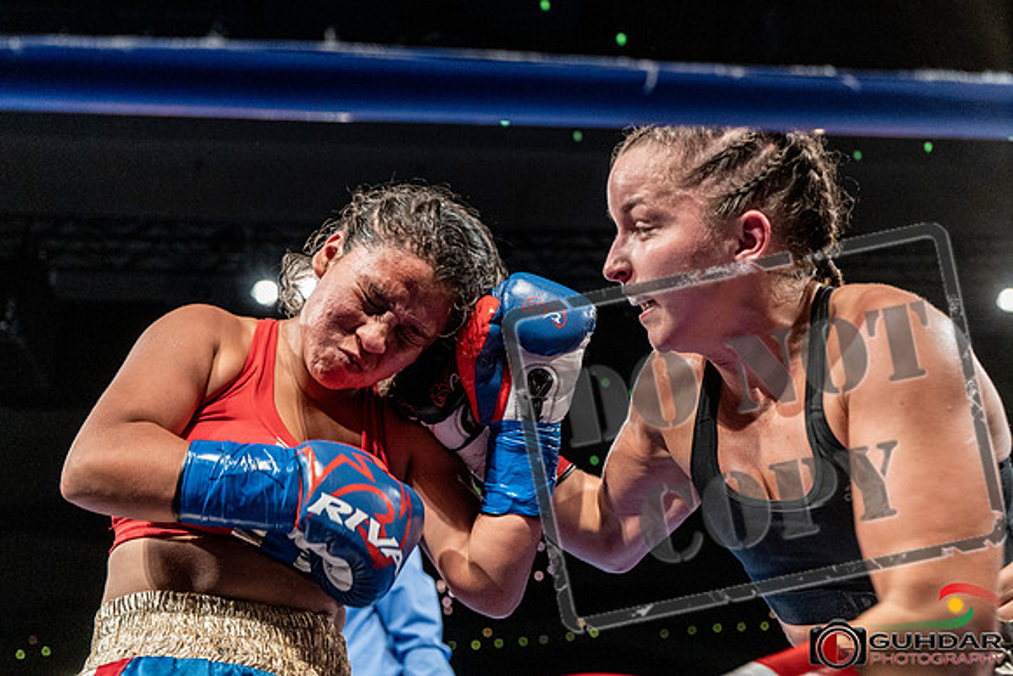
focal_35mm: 38
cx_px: 506
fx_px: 1069
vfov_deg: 35.1
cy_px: 338
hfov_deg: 50.7
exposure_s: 1/800
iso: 3200
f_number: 4
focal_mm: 38
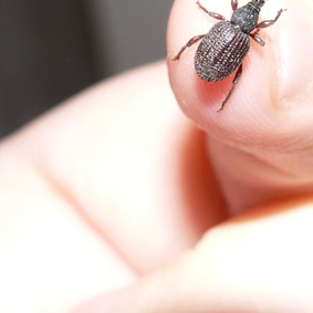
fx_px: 1616
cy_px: 97
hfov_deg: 11.1
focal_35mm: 158
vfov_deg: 11.0
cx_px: 202
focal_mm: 13.2
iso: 100
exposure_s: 1/60
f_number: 4
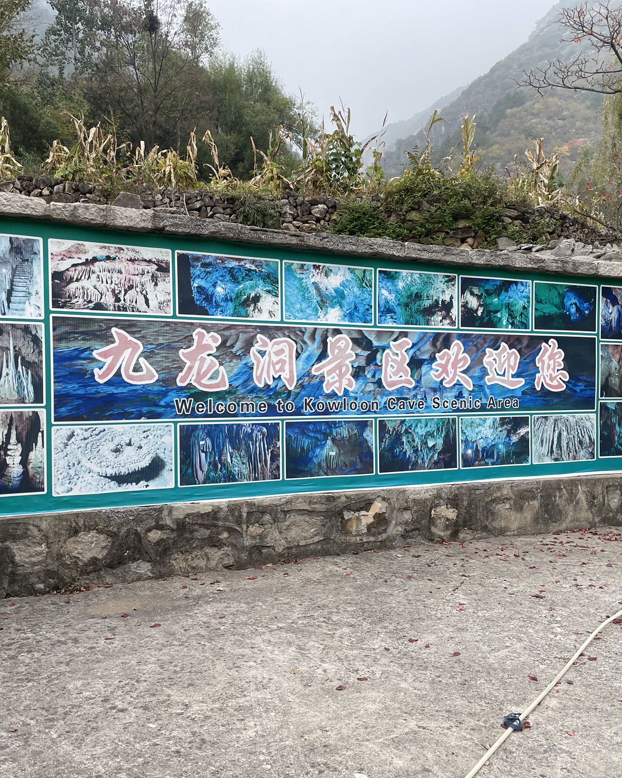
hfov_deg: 43.3
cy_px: 390
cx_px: 315
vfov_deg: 52.9
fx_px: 783
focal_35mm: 34
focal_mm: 4.2
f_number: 1.6
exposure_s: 1/1233
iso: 32
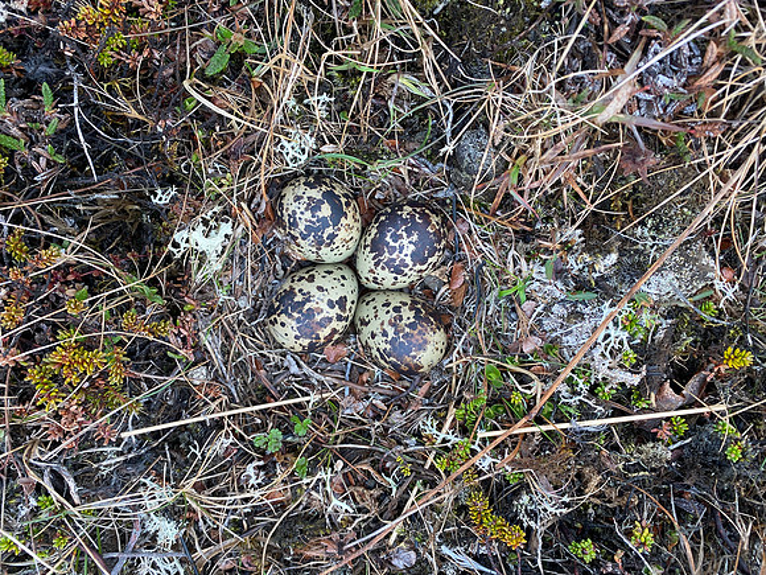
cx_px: 383
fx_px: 575
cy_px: 288
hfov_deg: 67.3
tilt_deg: -86.6
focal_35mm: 26
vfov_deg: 53.1
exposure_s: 1/122
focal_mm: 4.25
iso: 80
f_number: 1.8
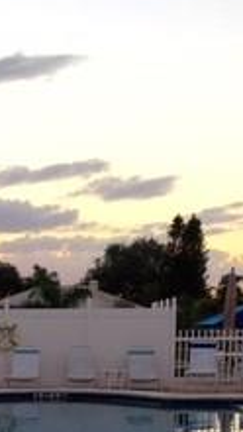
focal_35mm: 92
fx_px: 1052
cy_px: 471
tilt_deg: -7.9
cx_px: -22
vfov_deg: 22.0
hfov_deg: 12.9
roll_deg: -0.5
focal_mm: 4.15
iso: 25
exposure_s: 1/100
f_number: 2.2
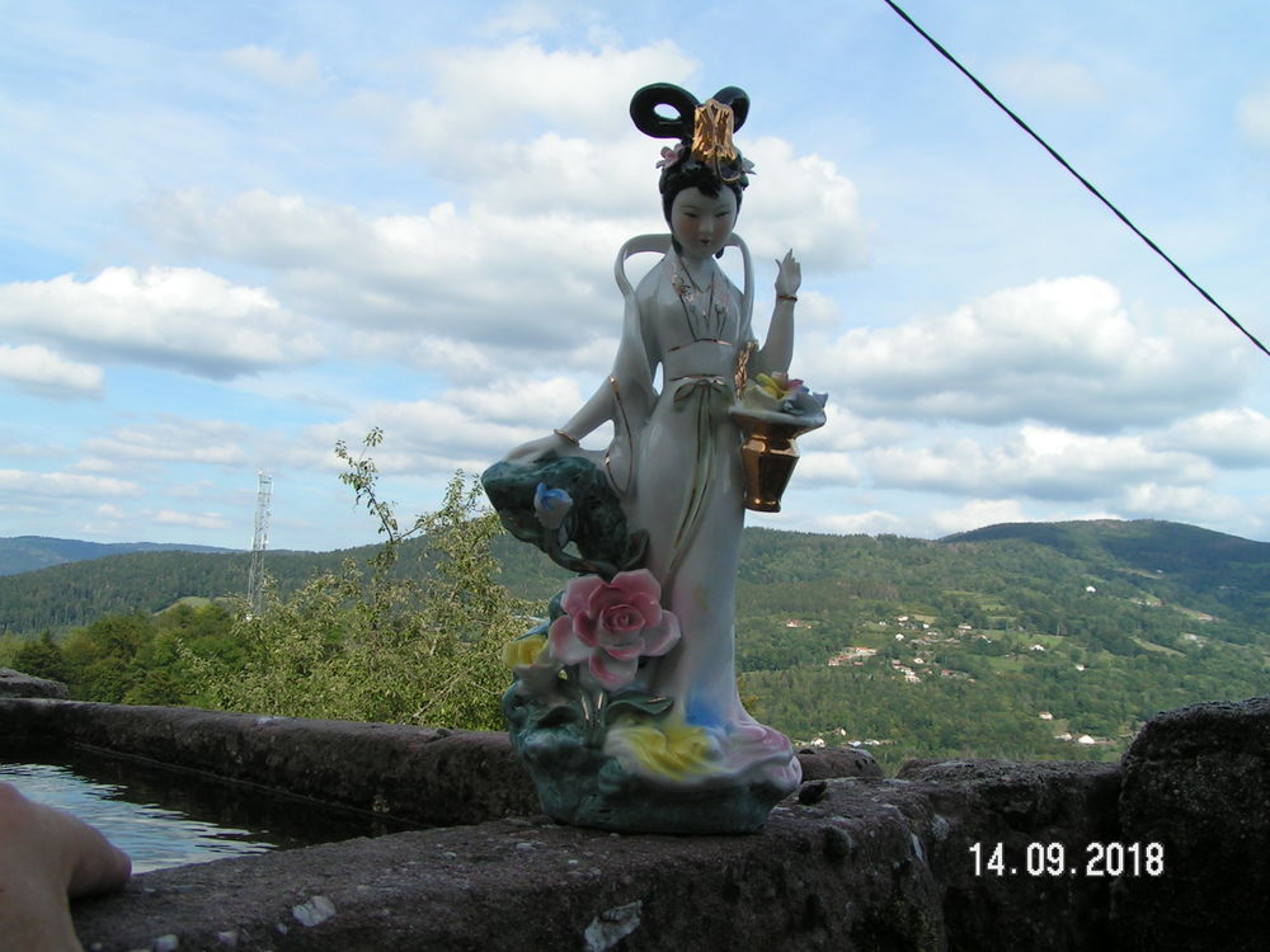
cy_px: 476
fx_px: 1394
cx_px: 635
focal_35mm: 38
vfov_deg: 37.7
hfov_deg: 49.0
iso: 50
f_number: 5.6
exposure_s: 1/400
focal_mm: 5.8
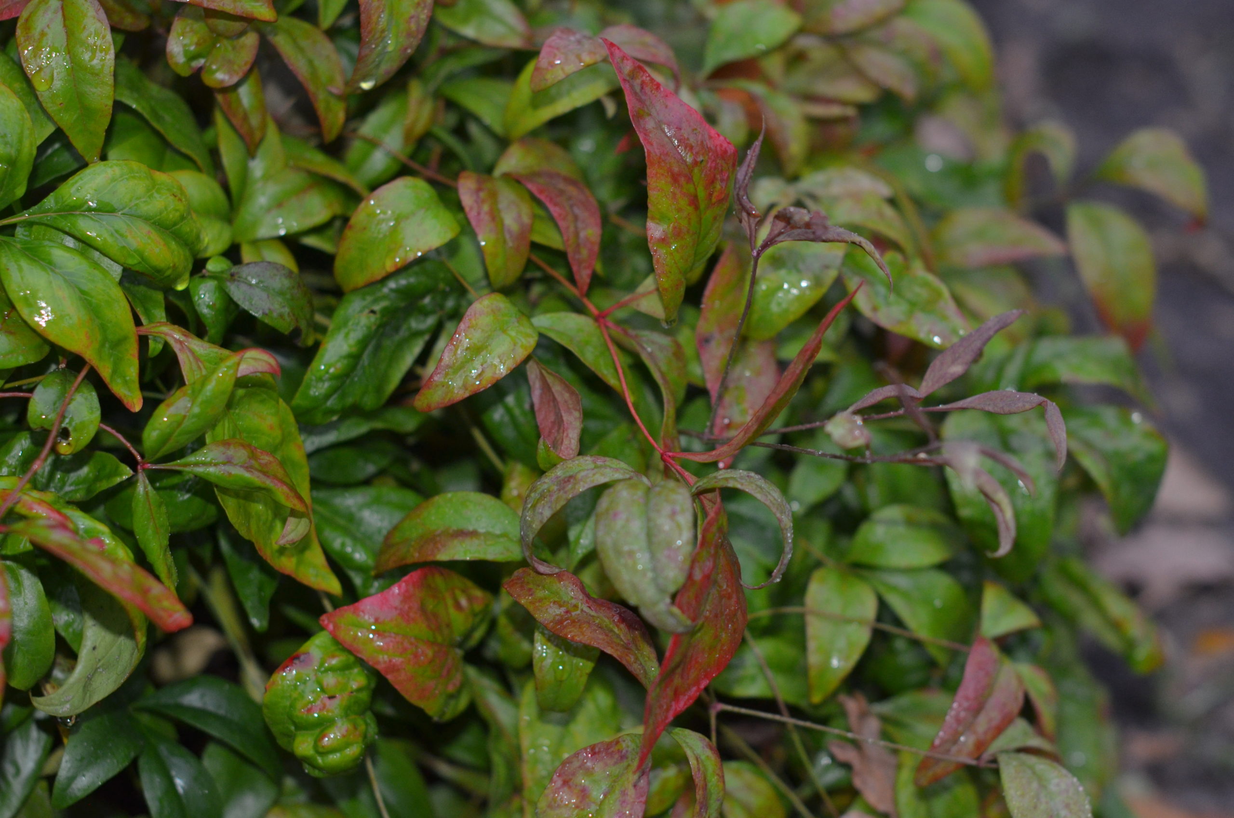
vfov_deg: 18.1
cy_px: 409
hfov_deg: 27.0
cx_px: 617
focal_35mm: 75
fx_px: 2566
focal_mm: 50
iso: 800
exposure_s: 1/60
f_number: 2.8
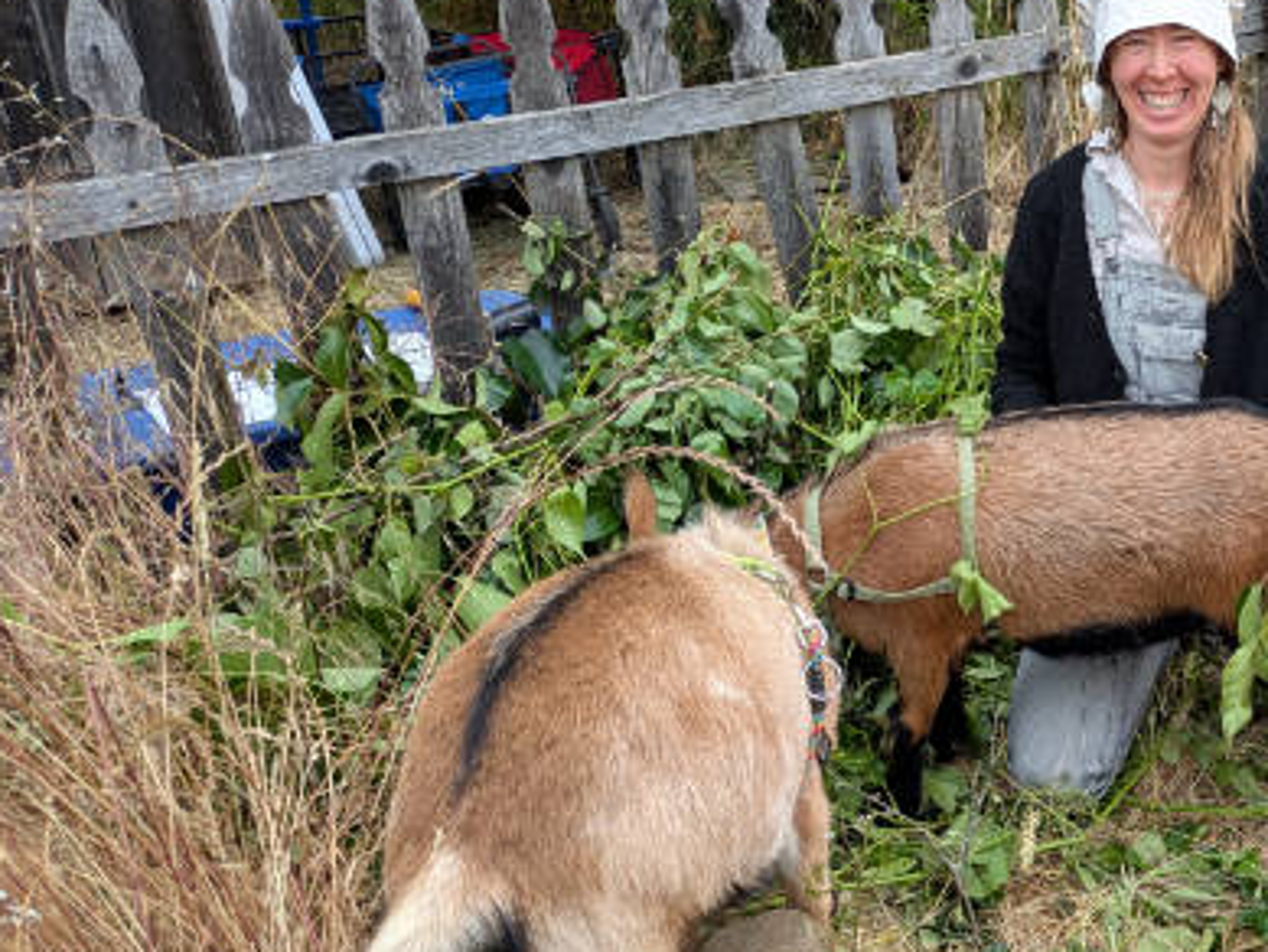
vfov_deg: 32.2
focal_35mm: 45
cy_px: 469
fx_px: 1649
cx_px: 1079
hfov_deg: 39.7
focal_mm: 5.4
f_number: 1.9
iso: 43
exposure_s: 1/372
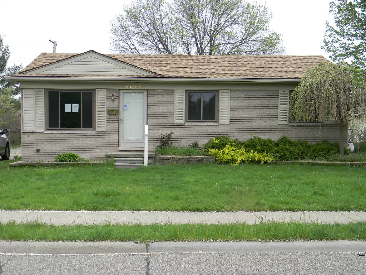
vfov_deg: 30.9
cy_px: 138
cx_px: 183
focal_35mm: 47
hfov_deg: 40.4
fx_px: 497
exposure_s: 1/192
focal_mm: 8.6
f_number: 3.9
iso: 80
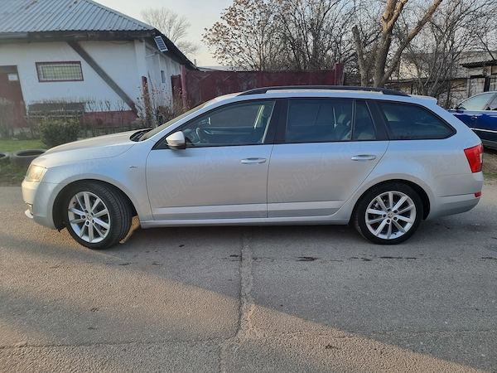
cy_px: 186
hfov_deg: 71.6
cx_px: 248
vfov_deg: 56.8
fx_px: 345
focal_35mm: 24
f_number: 1.8
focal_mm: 6.7
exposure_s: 1/329
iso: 50
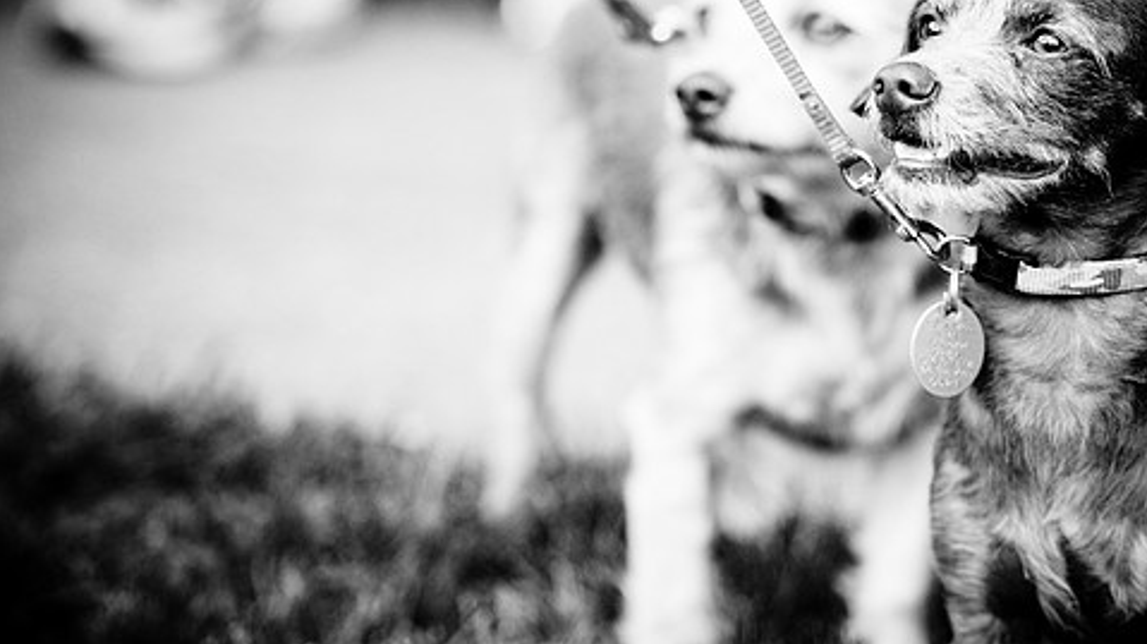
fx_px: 8380
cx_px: 663
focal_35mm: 276
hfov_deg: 7.8
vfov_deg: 4.4
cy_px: 214
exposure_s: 1/640
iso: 200
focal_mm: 145
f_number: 2.8
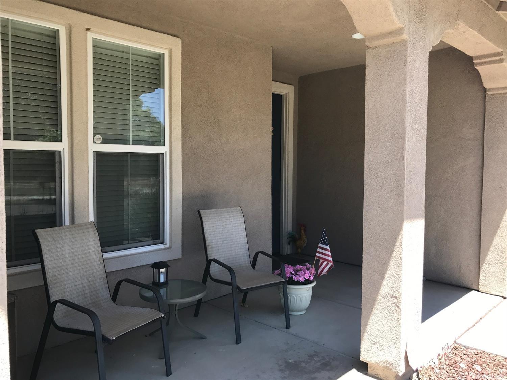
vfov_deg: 49.7
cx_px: 254
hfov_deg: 63.5
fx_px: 410
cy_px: 190
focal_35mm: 28
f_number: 1.8
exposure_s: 1/451
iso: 20
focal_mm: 3.99
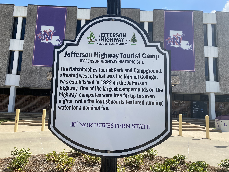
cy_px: 86
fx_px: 172
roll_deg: -1.2
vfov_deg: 53.1
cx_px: 114
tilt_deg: +8.0
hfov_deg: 67.3
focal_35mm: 26
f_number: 1.8
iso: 32
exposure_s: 1/2028
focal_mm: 4.25
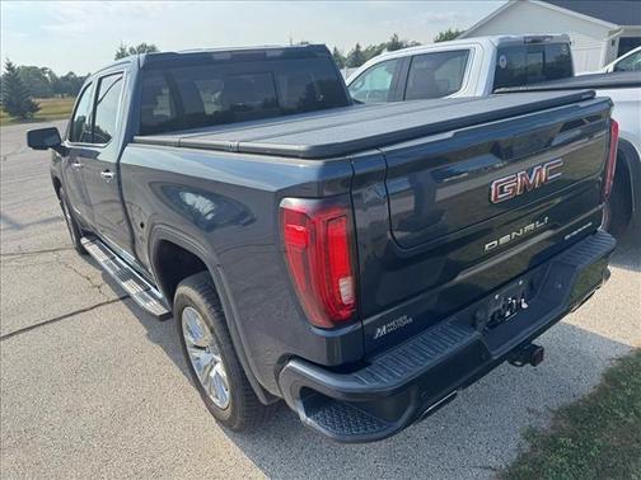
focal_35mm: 24
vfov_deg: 56.8
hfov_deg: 71.6
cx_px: 320
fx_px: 444
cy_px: 240
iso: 80
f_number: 1.78
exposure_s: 1/2105
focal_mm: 6.76
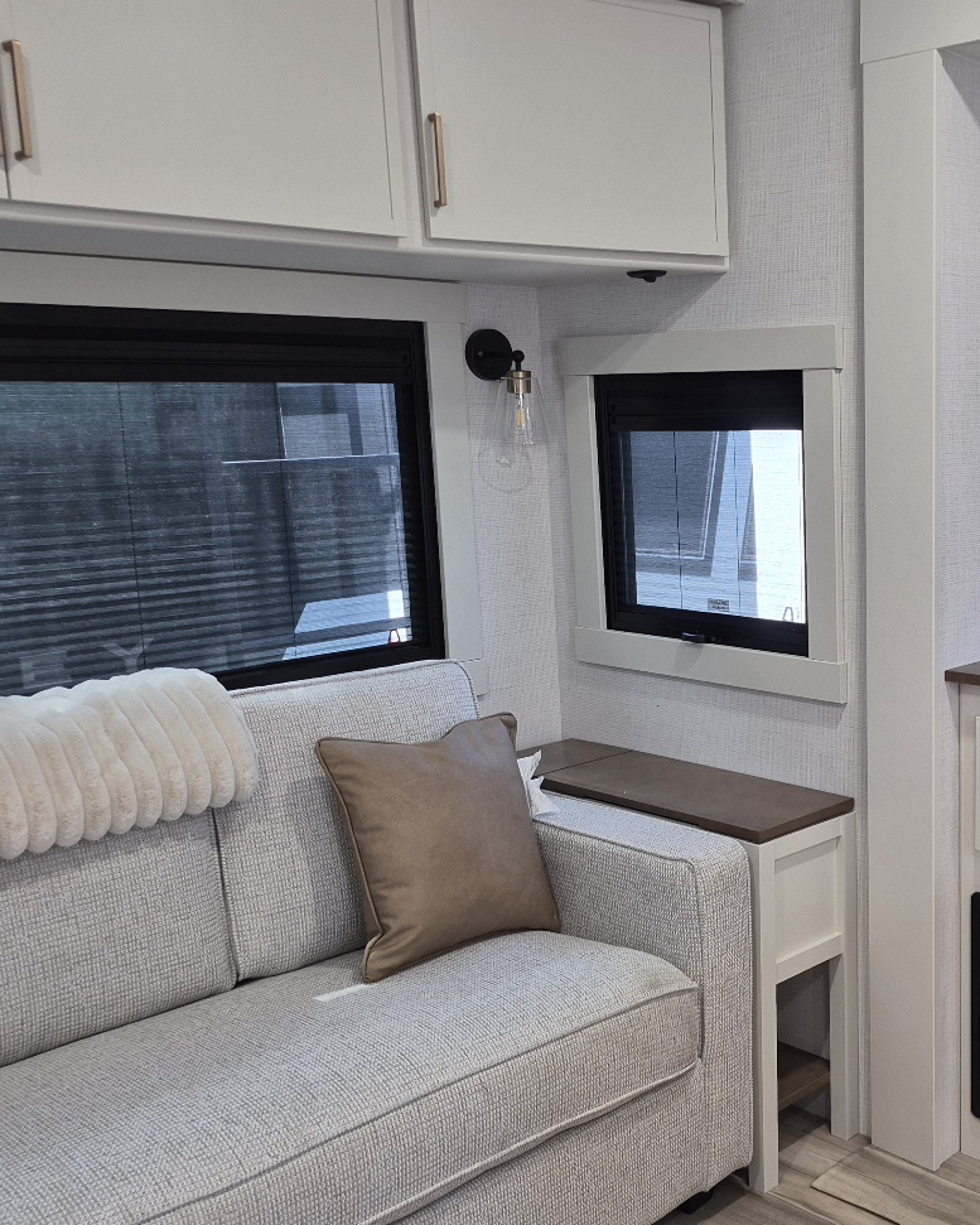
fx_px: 1341
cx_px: 846
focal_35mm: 37
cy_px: 654
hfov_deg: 37.9
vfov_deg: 49.0
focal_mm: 5.4
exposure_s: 1/53.2
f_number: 1.8
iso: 160
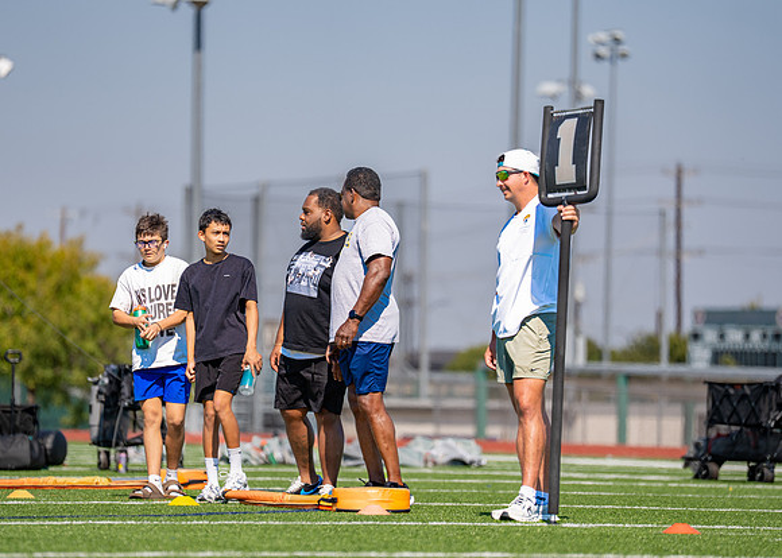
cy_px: 305
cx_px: 338
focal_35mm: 240
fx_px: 5329
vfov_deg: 6.0
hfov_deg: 8.4
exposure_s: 1/1600
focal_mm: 200
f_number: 2.8
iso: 100
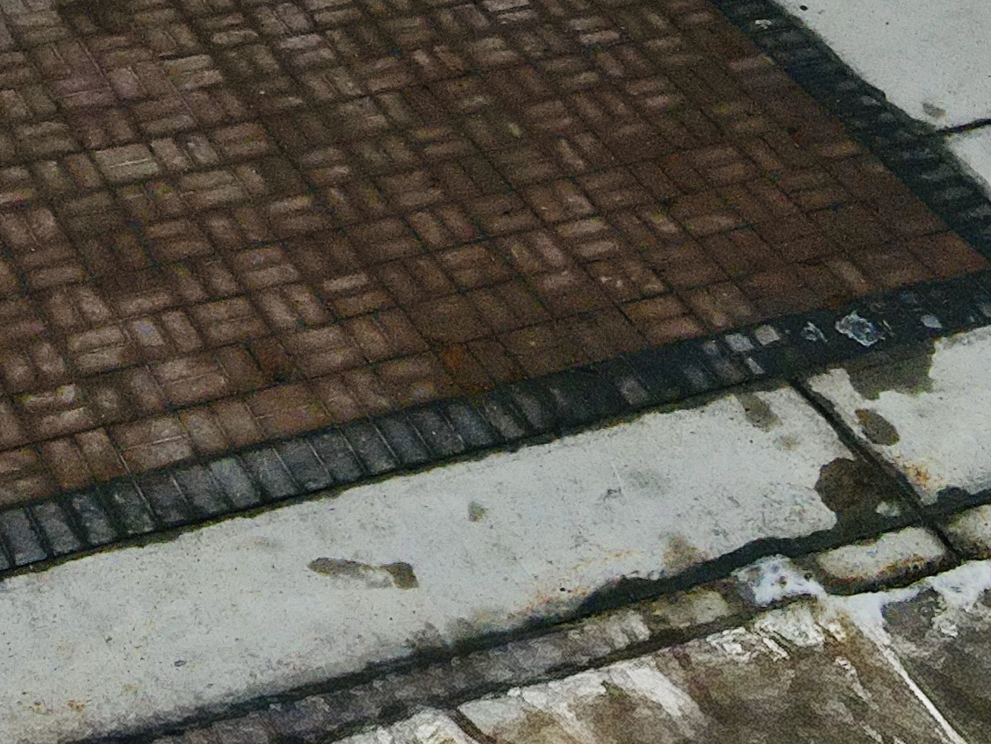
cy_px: -470
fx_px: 2434
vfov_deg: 15.6
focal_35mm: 85
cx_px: 94
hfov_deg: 22.4
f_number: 2.8
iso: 110
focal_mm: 4.5
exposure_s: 1/1000
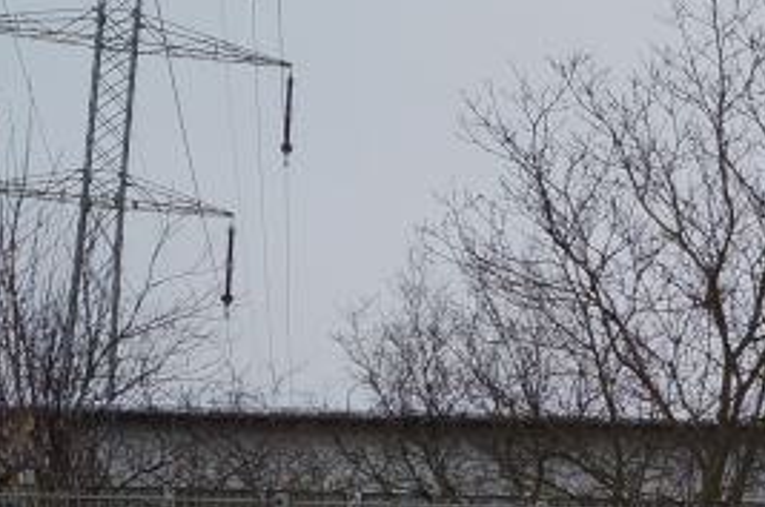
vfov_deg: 11.5
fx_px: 2439
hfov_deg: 15.6
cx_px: 1318
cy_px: 667
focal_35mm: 115
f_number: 9
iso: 100
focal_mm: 20
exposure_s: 1/100
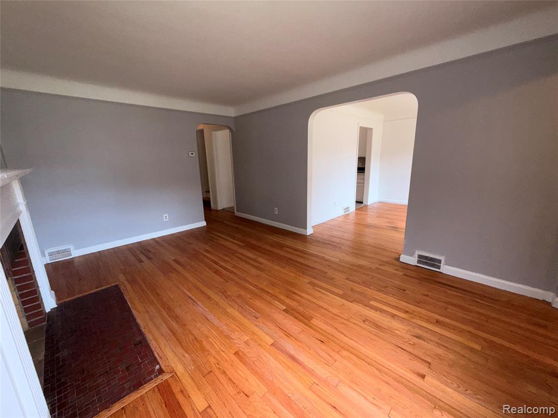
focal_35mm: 14
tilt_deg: -12.3
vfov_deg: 85.7
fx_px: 226
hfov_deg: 102.1
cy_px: 209
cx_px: 279
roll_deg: +1.2
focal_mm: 2.22
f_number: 2.2
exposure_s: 1/122
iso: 40
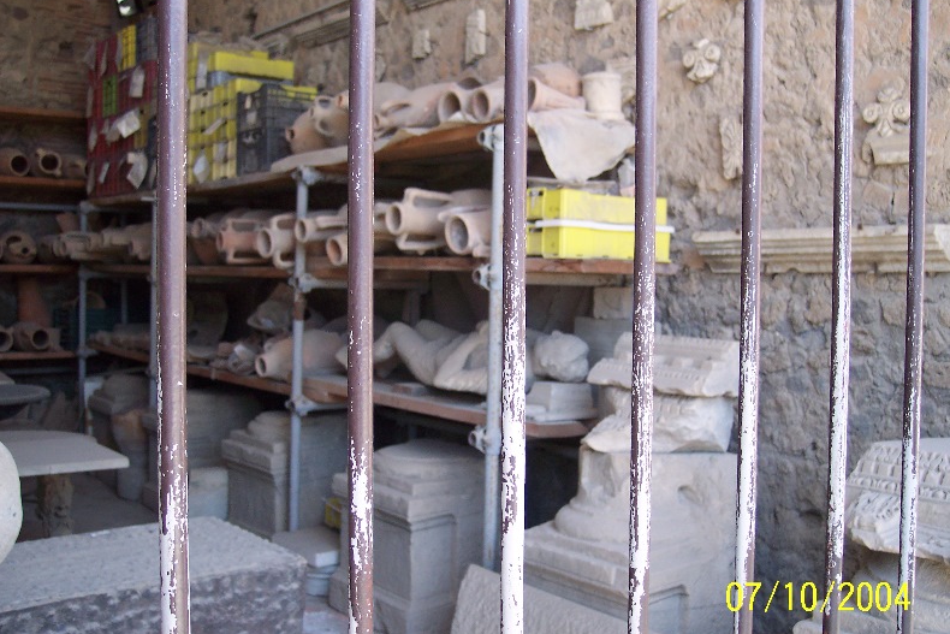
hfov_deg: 48.5
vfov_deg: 33.4
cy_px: 326
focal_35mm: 40
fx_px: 1056
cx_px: 479
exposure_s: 1/90
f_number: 2.8
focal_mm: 8
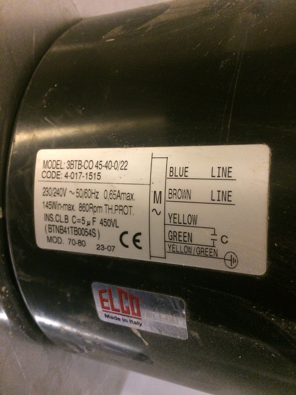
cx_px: 148
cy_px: 198
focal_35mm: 29
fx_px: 331
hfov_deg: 48.2
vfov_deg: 61.7
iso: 400
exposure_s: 1/17
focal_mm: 4.15
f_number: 2.2
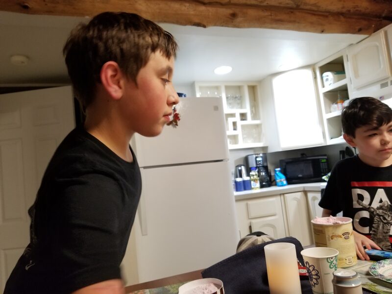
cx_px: 196
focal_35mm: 26
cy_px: 147
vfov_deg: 53.1
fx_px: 294
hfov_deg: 67.3
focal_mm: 4.3
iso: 250
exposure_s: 1/60
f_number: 1.7
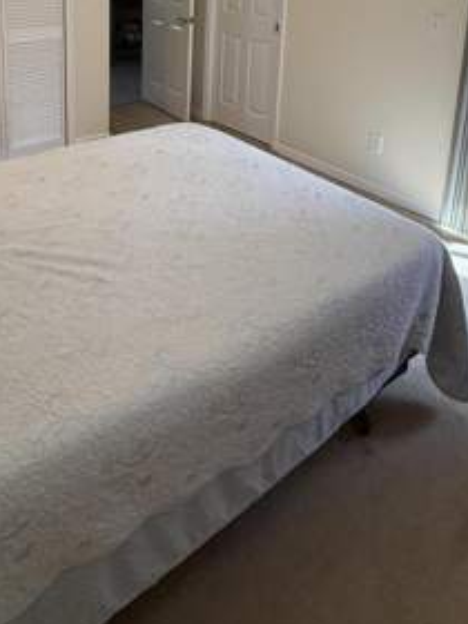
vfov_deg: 50.6
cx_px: 205
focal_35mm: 32
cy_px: 67
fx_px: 577
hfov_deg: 44.1
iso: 250
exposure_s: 1/120
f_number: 2.2
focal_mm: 2.22
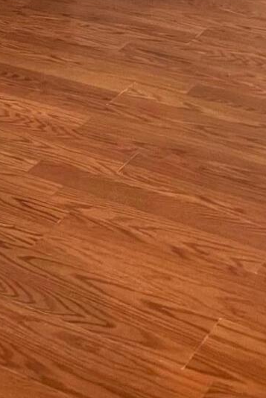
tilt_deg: -8.1
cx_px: -57
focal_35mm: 101
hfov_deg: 13.2
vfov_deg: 17.5
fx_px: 1119
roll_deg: +1.1
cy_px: -251
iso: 500
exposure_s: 1/40
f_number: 1.6
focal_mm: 5.1
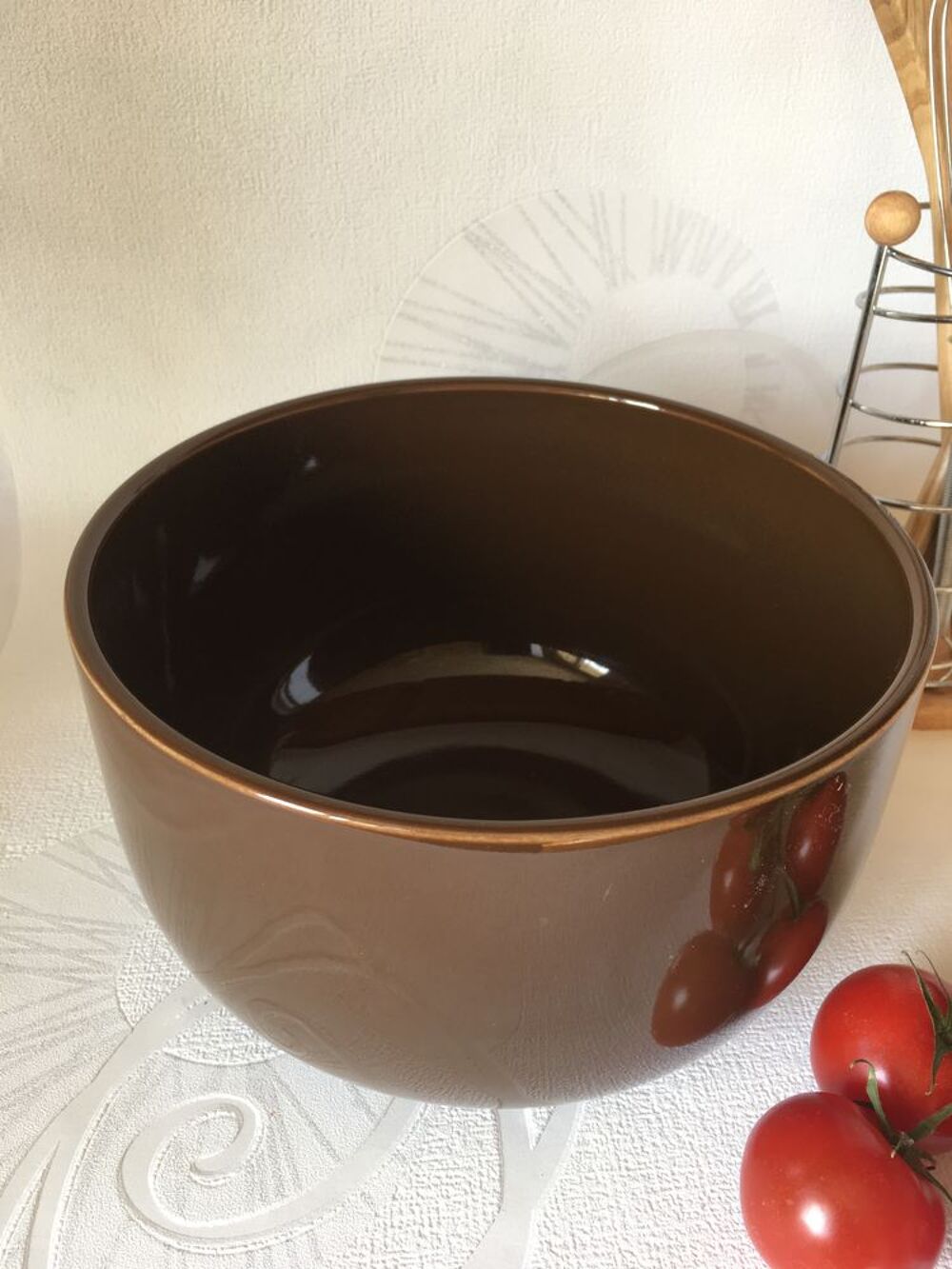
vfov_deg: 61.7
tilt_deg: -36.1
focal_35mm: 29
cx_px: 476
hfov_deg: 48.2
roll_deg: -2.0
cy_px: 634
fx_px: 1063
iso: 40
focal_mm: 4.15
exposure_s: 1/33
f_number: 2.2
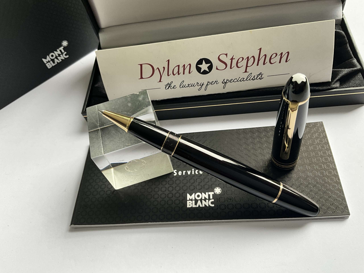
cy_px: 136
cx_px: 182
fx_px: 305
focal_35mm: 29
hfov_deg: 61.7
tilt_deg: -54.0
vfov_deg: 48.2
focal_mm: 3
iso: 40
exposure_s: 1/122
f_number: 1.8
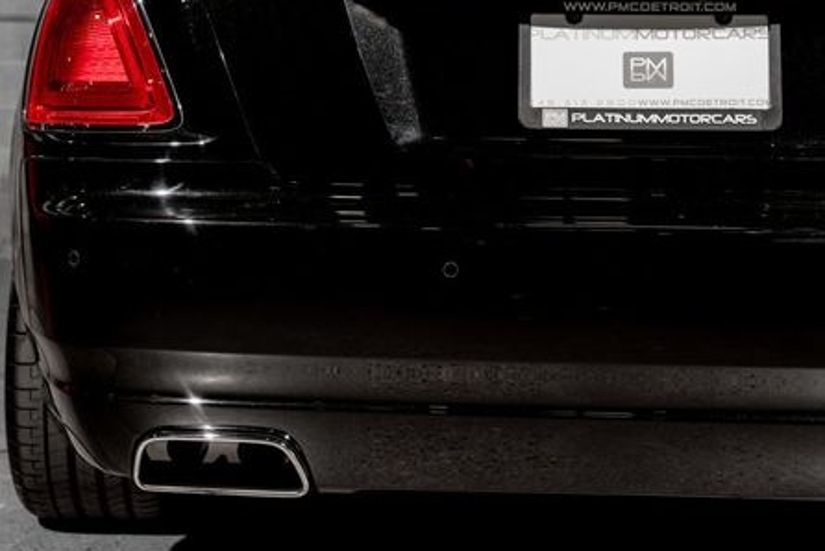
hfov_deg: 26.6
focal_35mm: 76
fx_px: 1743
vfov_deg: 17.9
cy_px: 169
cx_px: 355
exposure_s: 1/60
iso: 320
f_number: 6.3
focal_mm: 53
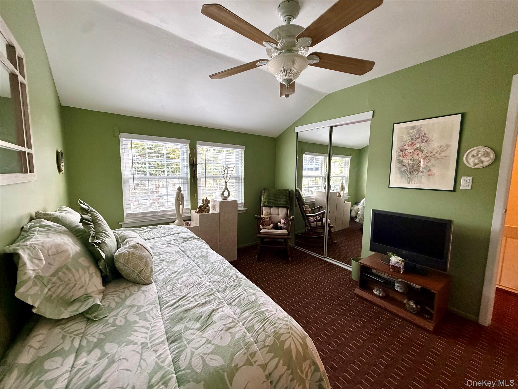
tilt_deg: -5.9
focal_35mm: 14
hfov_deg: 102.1
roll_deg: -0.3
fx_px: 209
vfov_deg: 85.7
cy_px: 194
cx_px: 259
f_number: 2.2
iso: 400
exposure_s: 1/60
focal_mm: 2.22
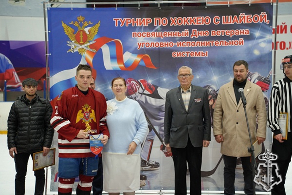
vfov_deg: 20.6
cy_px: 98
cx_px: 146
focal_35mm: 66
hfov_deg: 30.5
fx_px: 535
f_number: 4
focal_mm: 66
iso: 1000
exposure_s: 1/160
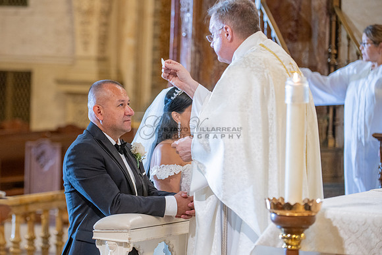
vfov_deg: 9.3
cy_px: 123
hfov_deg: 13.9
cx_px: 147
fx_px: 1569
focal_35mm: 148
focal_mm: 120
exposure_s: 1/100
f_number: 2.8
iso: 1000
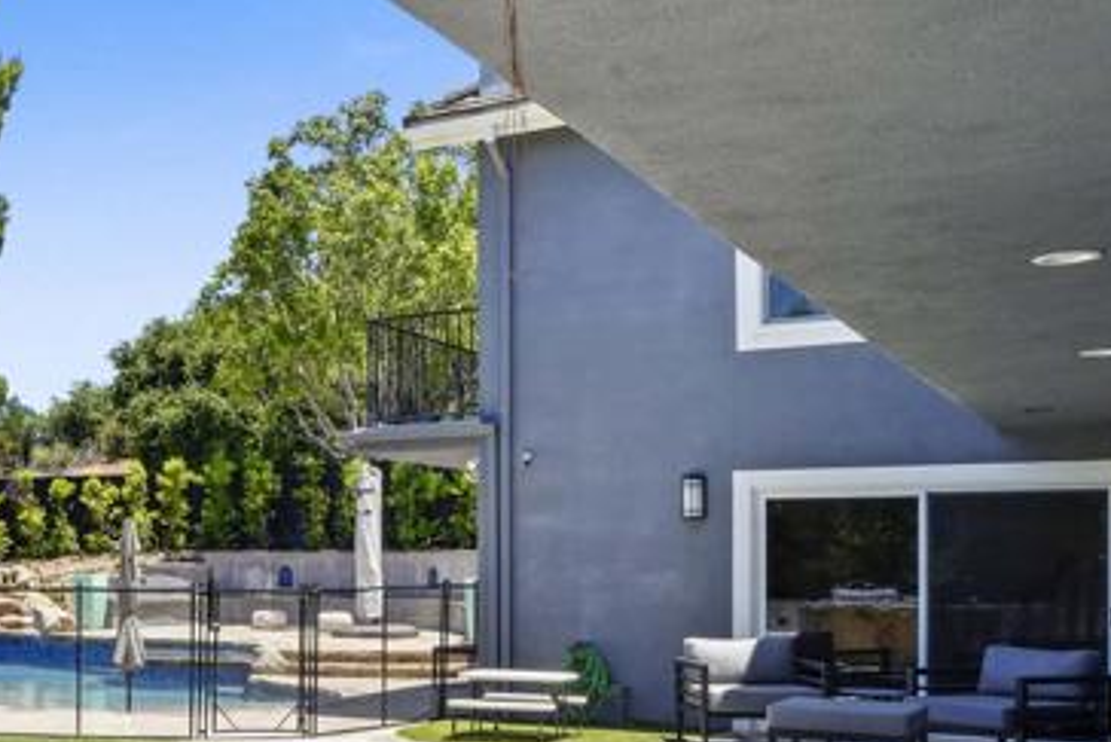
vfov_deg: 29.2
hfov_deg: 37.4
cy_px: 600
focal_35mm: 45
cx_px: -73
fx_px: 1389
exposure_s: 1/30
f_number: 14
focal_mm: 16
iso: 250
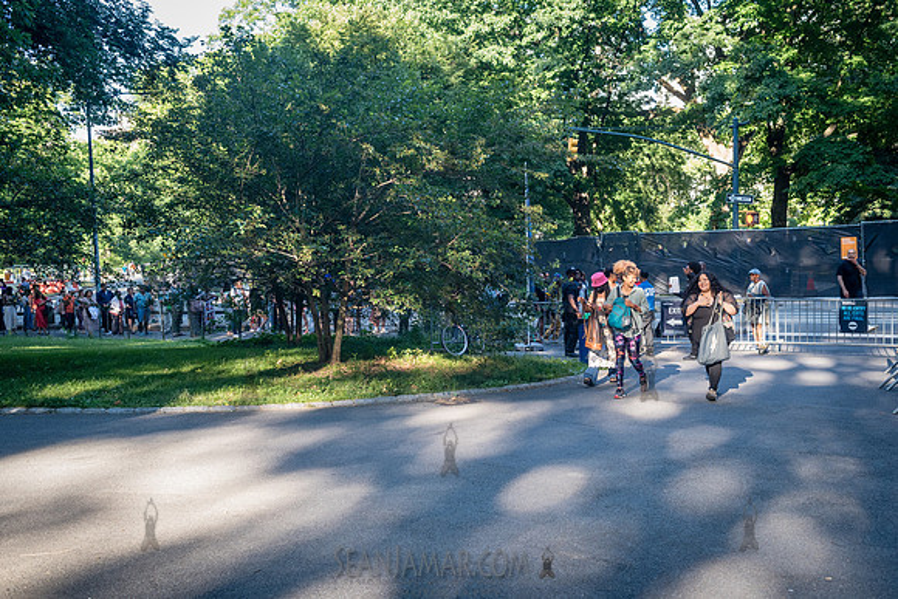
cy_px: 300
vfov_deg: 37.9
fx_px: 873
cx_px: 449
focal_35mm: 35
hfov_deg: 54.4
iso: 1250
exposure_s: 1/400
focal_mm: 35
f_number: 4.5
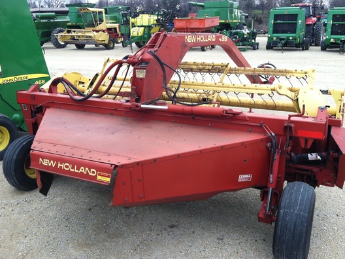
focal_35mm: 36
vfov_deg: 39.7
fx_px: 359
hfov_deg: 51.4
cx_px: 174
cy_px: 129
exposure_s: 1/60
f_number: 2.8
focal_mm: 3.85
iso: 100
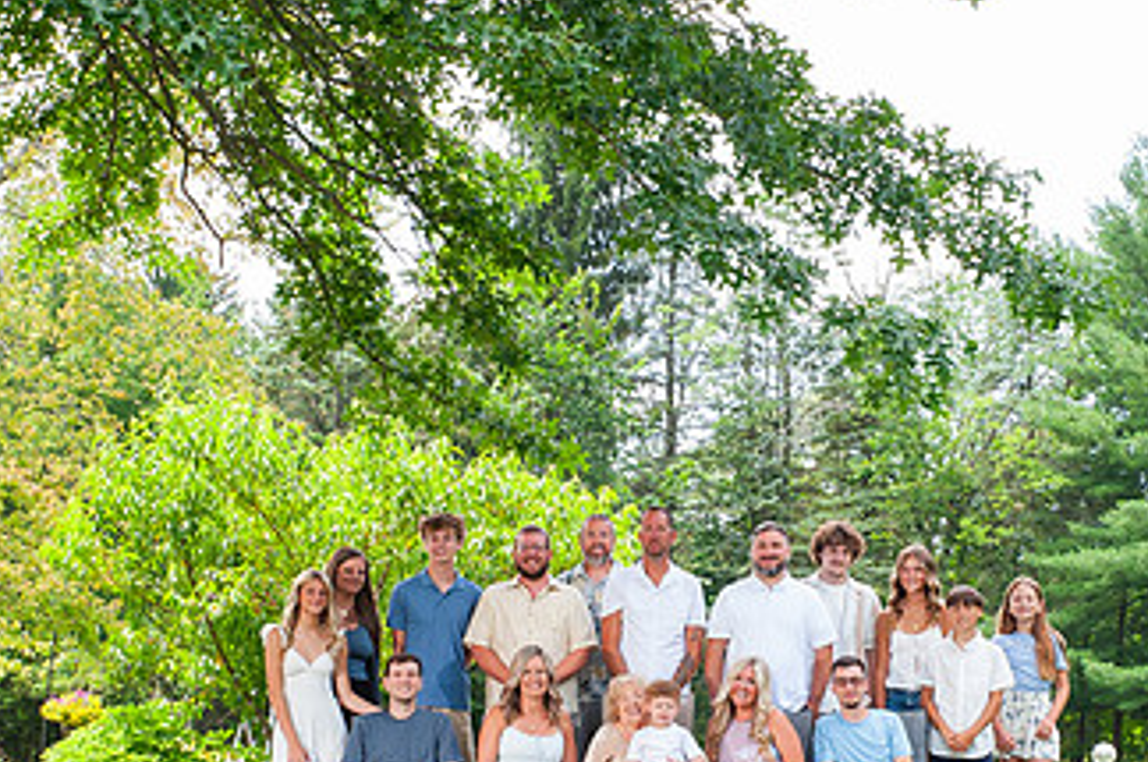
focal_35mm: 95
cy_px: 597
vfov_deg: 14.3
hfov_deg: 21.4
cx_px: 763
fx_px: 3025
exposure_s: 1/100
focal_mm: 46
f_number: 14
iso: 800
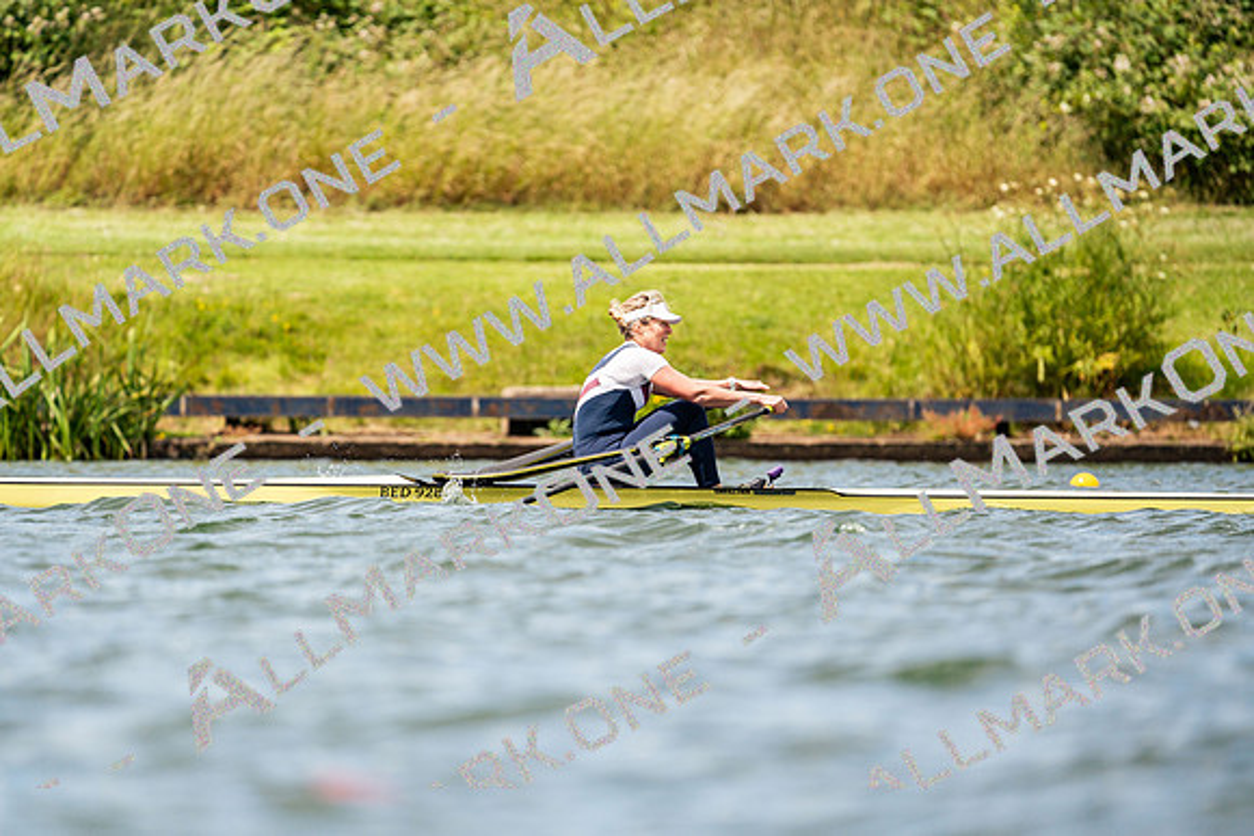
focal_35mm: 600
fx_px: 20904
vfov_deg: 2.3
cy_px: 418
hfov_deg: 3.4
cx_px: 627
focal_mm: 600
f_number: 6.3
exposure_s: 1/2000
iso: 320
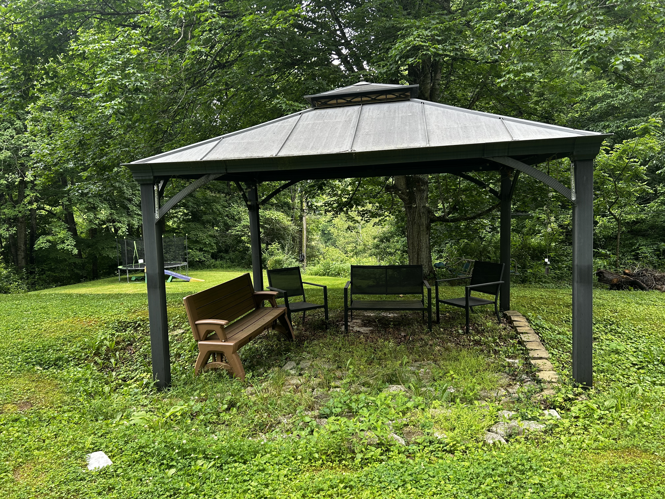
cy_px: 250
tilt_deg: -6.7
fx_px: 499
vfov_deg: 53.1
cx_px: 332
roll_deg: +2.6
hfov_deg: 67.3
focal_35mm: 26
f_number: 1.5
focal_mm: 5.7
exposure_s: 1/275
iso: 40
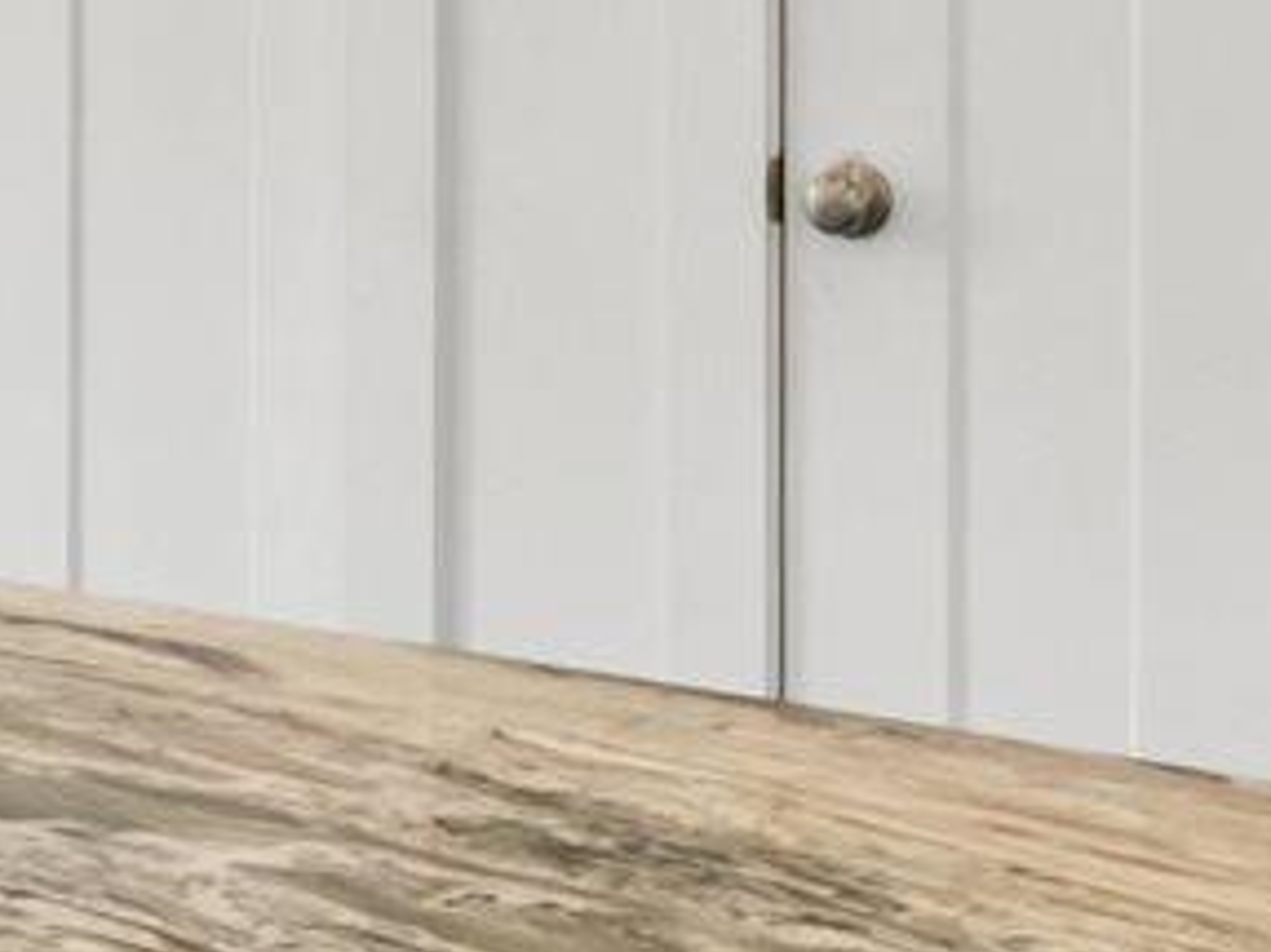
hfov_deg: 18.0
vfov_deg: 14.0
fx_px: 3780
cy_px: -131
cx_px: -292
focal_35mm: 103
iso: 320
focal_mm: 10
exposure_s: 1/20
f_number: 9
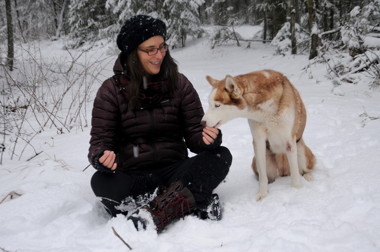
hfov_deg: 29.9
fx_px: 712
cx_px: 190
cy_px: 126
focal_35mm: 68
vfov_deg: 20.1
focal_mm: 45
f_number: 4.8
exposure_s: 1/30
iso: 220
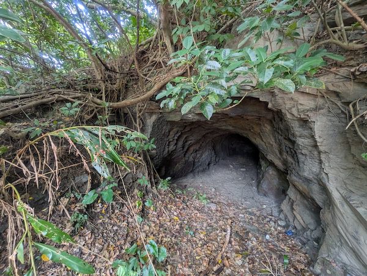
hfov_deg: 102.0
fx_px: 149
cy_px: 138
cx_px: 184
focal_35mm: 14
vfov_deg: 85.8
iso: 259
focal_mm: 1.83
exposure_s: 1/50
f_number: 2.2
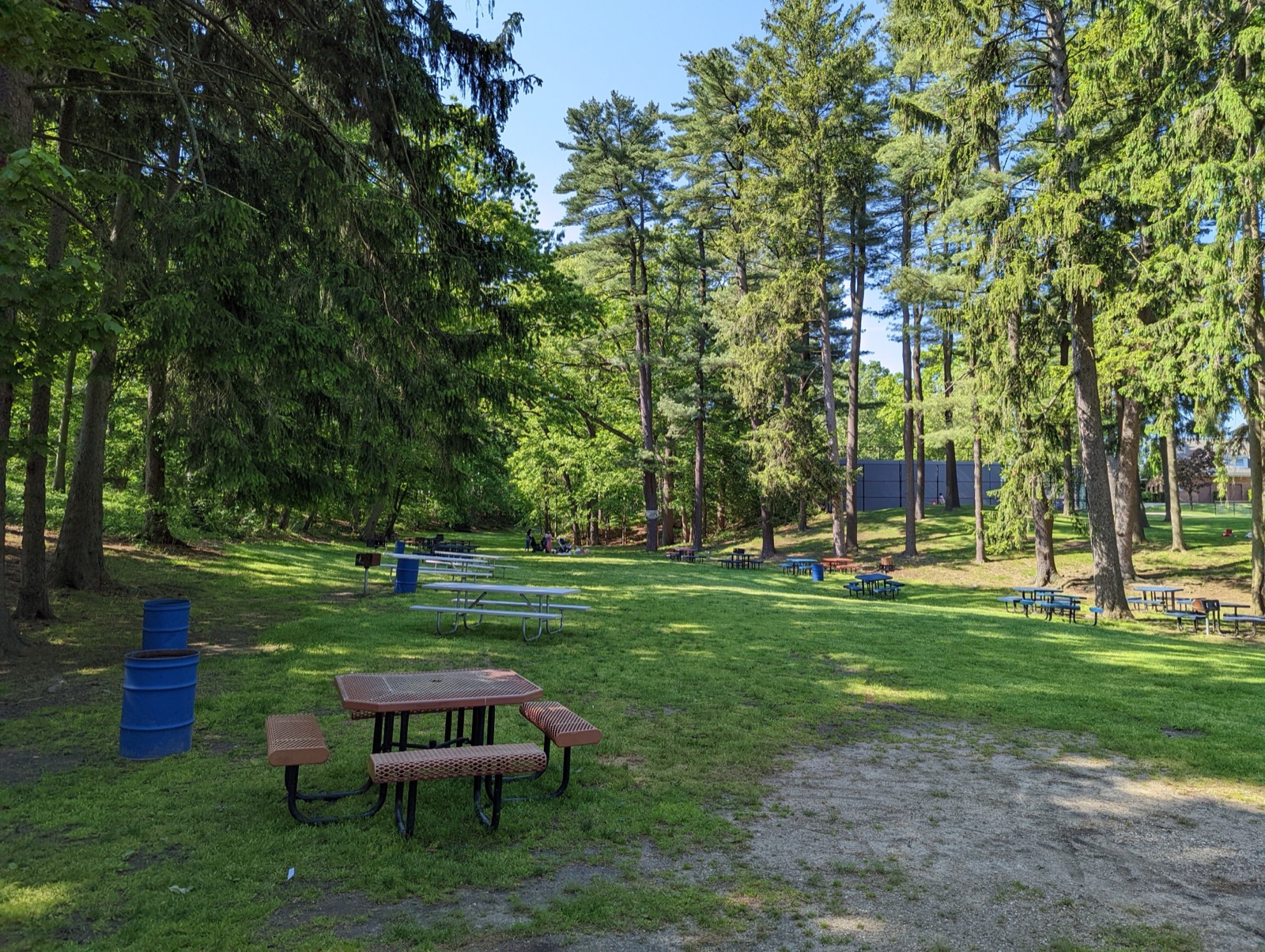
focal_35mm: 24
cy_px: 476
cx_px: 632
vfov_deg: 56.9
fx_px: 878
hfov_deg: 71.5
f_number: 1.85
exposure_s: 1/599
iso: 37
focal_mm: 6.81
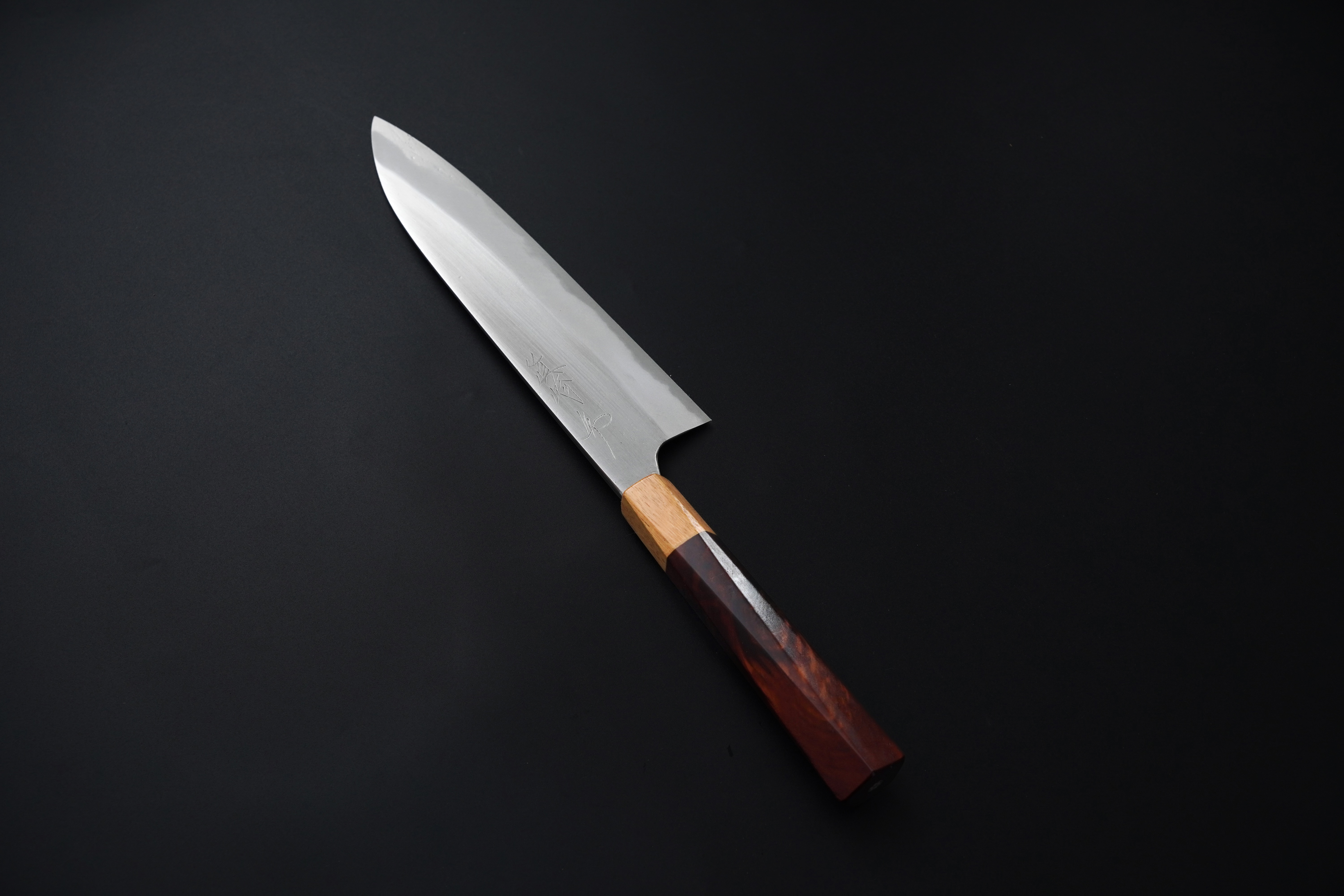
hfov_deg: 48.2
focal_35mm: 40
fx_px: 1501
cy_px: 448
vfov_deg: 33.2
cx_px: 672
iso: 320
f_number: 5.6
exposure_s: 1/160
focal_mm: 26.8
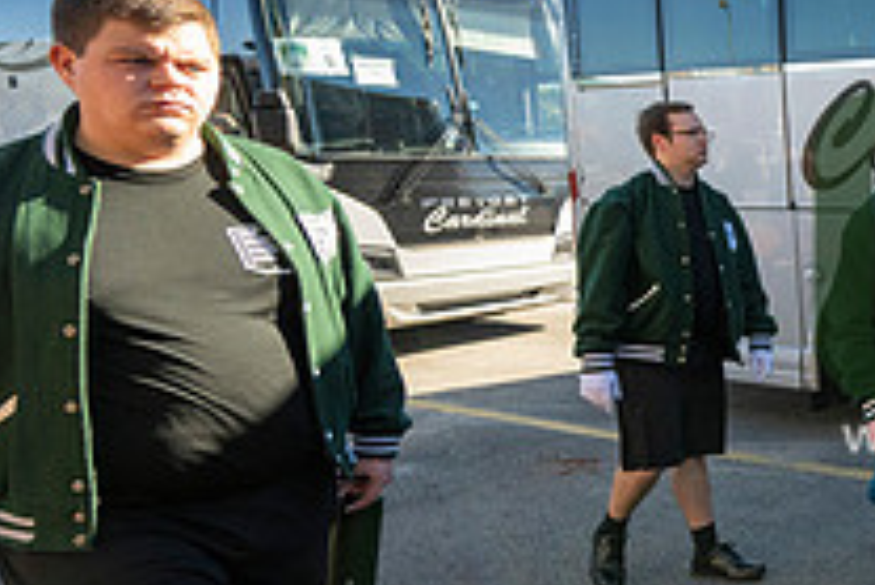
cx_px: 1132
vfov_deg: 34.3
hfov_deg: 34.9
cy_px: 288
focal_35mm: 39
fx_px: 949
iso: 1250
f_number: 5
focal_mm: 14
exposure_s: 1/2000
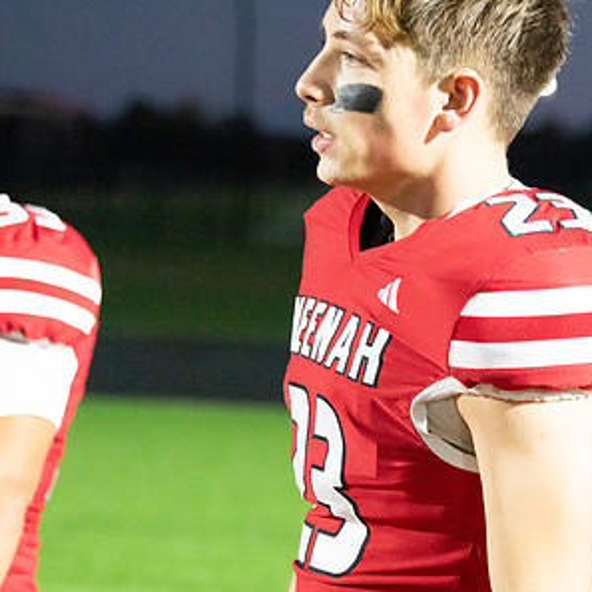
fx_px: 4818
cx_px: 401
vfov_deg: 7.0
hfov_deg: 7.0
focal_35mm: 249
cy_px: 276
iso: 25600
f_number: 5.6
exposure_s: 1/400
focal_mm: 150
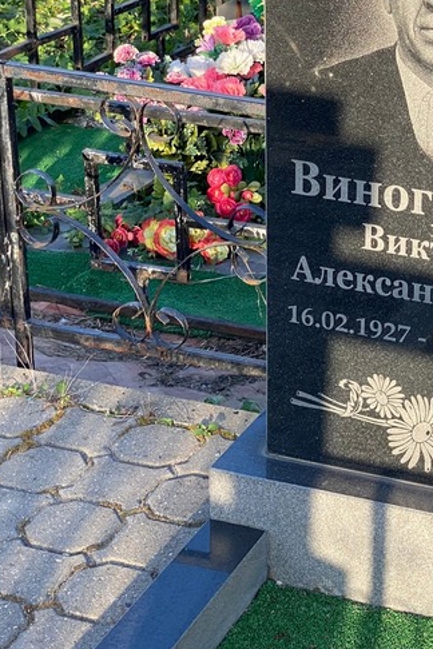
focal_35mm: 89
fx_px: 1606
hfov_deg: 14.8
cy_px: 267
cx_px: 520
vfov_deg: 22.8
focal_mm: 6
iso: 20
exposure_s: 1/358
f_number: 2
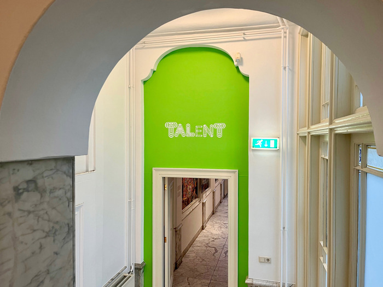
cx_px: 192
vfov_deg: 53.1
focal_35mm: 26
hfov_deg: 67.3
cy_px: 144
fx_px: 288
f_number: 1.6
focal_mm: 5.1
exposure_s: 1/50
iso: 64
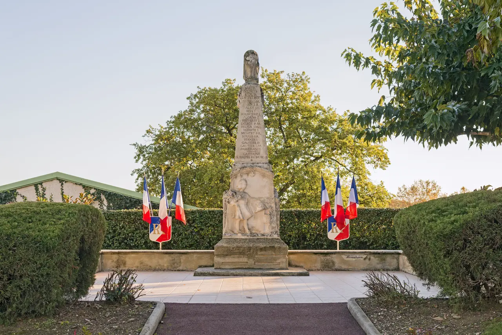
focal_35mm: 50
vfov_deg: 27.0
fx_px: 697
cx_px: 251
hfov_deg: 39.6
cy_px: 168
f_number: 7.1
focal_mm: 50
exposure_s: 1/80
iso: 100
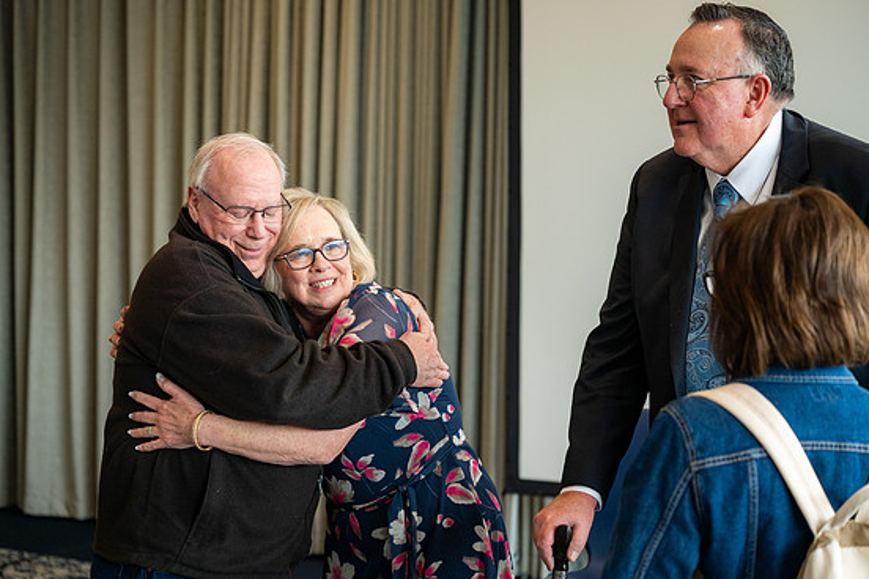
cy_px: 301
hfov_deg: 32.4
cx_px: 417
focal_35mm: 62
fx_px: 1496
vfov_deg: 21.9
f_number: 3.2
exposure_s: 1/320
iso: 500
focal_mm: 59
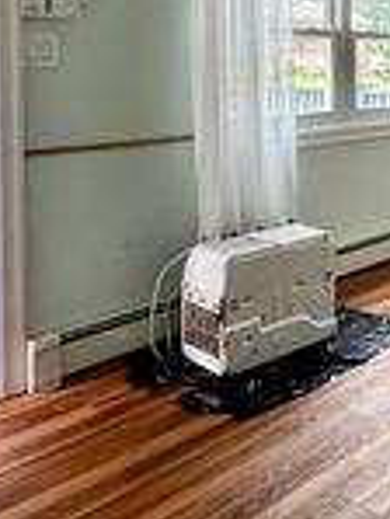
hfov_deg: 26.6
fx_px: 705
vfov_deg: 38.5
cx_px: 494
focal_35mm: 47
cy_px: 85
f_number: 2.2
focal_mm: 2.22
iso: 125
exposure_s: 1/120
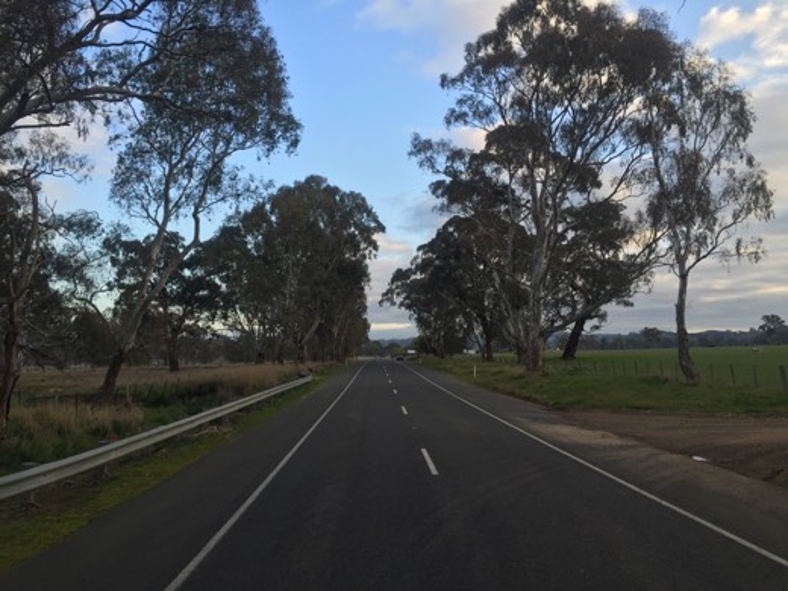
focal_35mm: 29
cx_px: 394
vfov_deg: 48.2
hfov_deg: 61.7
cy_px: 296
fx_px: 660
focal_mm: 4.15
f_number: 2.2
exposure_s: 1/370
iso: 32
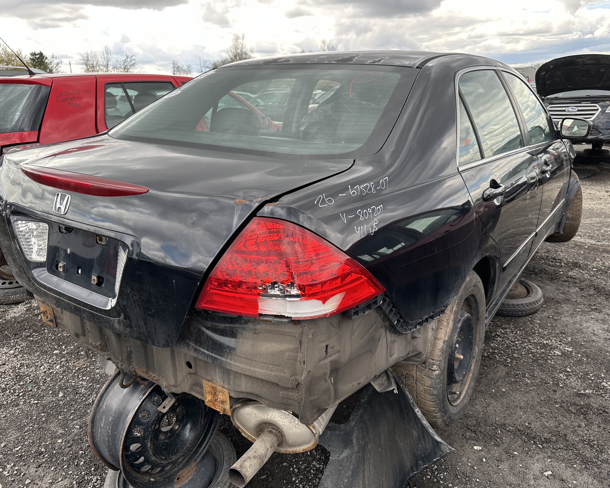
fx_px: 469
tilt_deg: -16.1
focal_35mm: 26
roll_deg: +2.1
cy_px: 249
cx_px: 309
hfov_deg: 66.0
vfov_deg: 54.9
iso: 80
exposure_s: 1/734
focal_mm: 6.86
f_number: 1.78
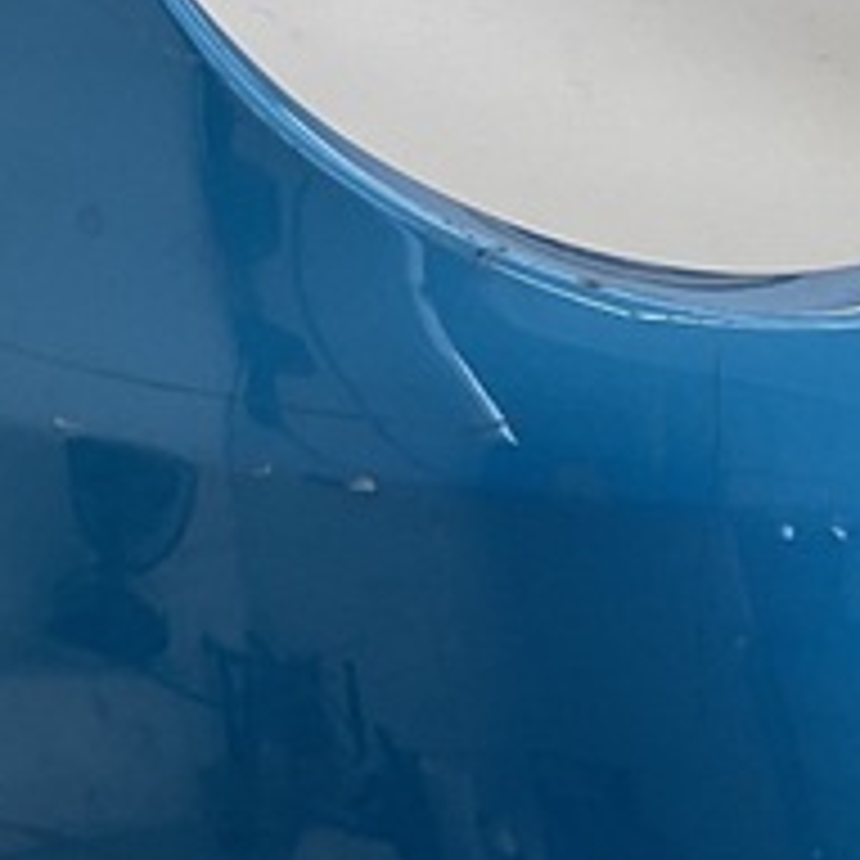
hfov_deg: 11.6
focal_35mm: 135
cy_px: 315
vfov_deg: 12.9
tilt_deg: -10.3
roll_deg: -0.9
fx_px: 3795
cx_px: 1711
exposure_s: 1/101
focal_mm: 3
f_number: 1.8
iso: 16
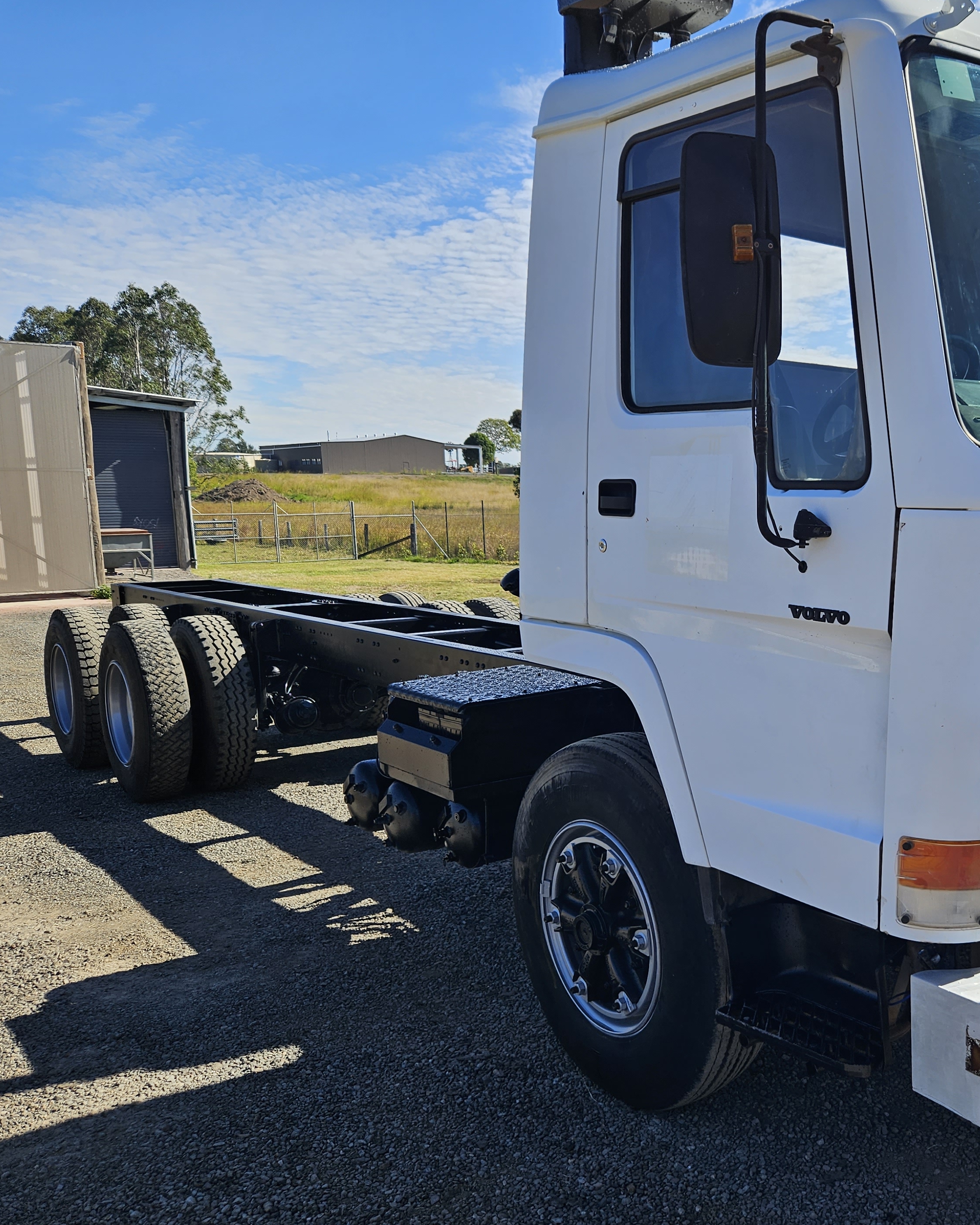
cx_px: 799
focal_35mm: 32
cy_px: 636
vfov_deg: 55.6
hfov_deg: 43.4
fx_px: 1160
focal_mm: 5.4
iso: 25
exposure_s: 1/1567
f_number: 1.8
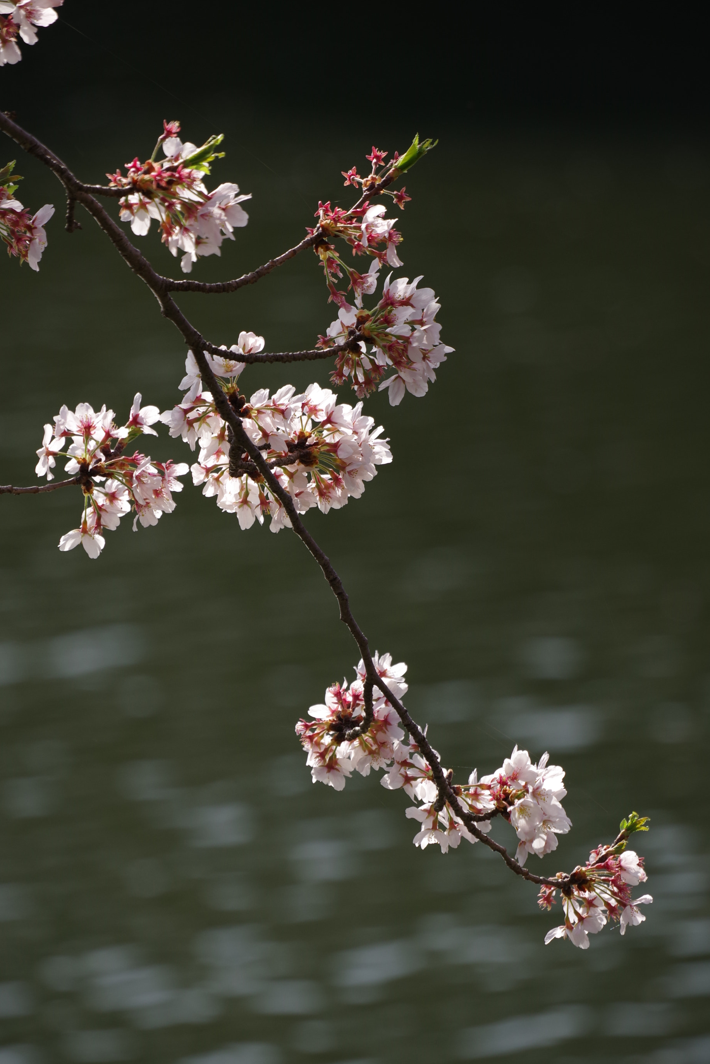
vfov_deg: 5.9
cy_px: 543
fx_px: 10411
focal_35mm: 352
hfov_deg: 3.9
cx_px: 343
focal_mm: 210
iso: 100
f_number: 5.6
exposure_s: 1/320
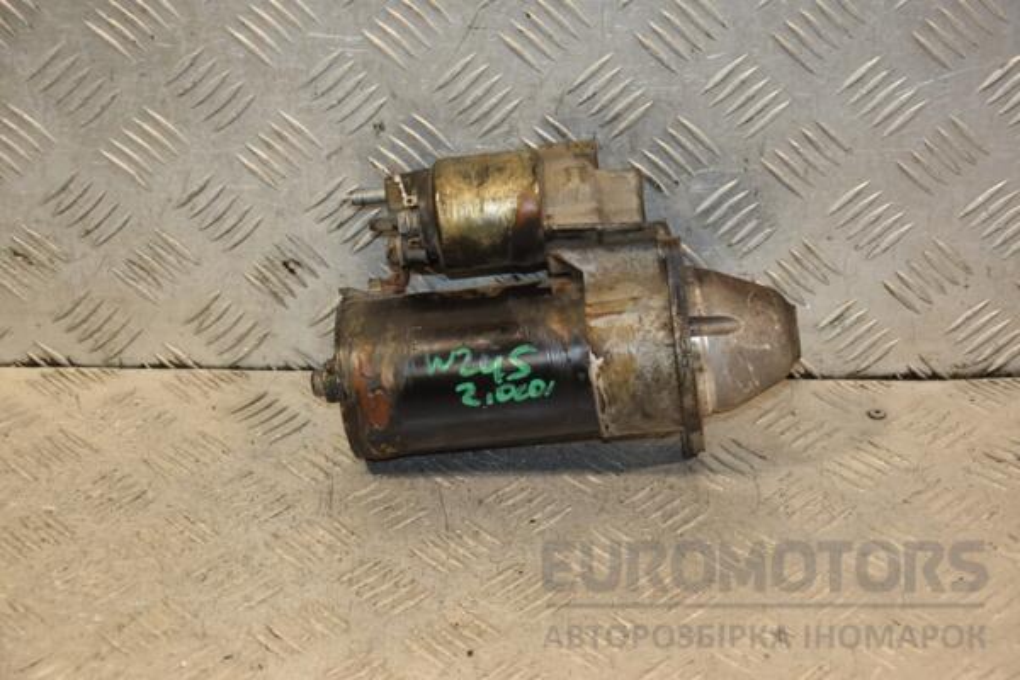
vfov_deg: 15.7
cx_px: 510
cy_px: 340
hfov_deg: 23.4
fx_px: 2465
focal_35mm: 87
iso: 800
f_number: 5
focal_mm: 58
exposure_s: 1/160
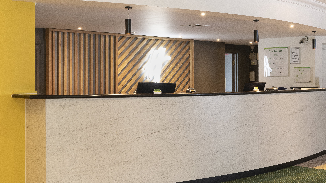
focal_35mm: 60
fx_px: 519
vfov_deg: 20.0
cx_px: 265
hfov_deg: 33.8
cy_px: 90
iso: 200
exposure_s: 1/8
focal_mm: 32
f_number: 8
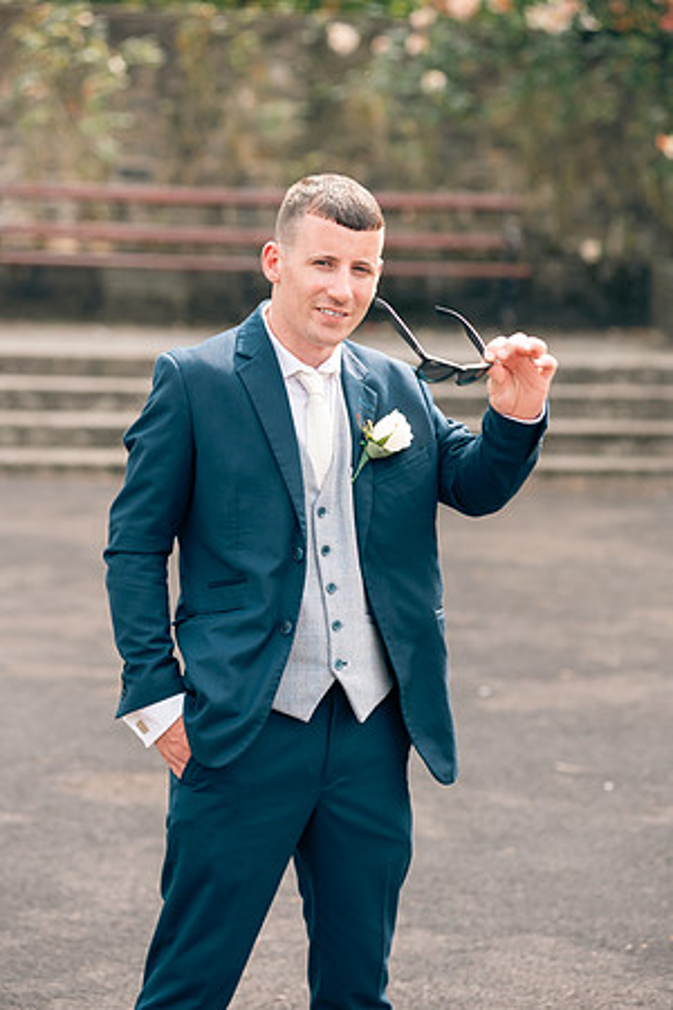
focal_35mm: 120
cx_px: 336
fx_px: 3365
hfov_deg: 11.4
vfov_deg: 17.1
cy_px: 505
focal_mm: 120
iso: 80
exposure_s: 1/250
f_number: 3.5
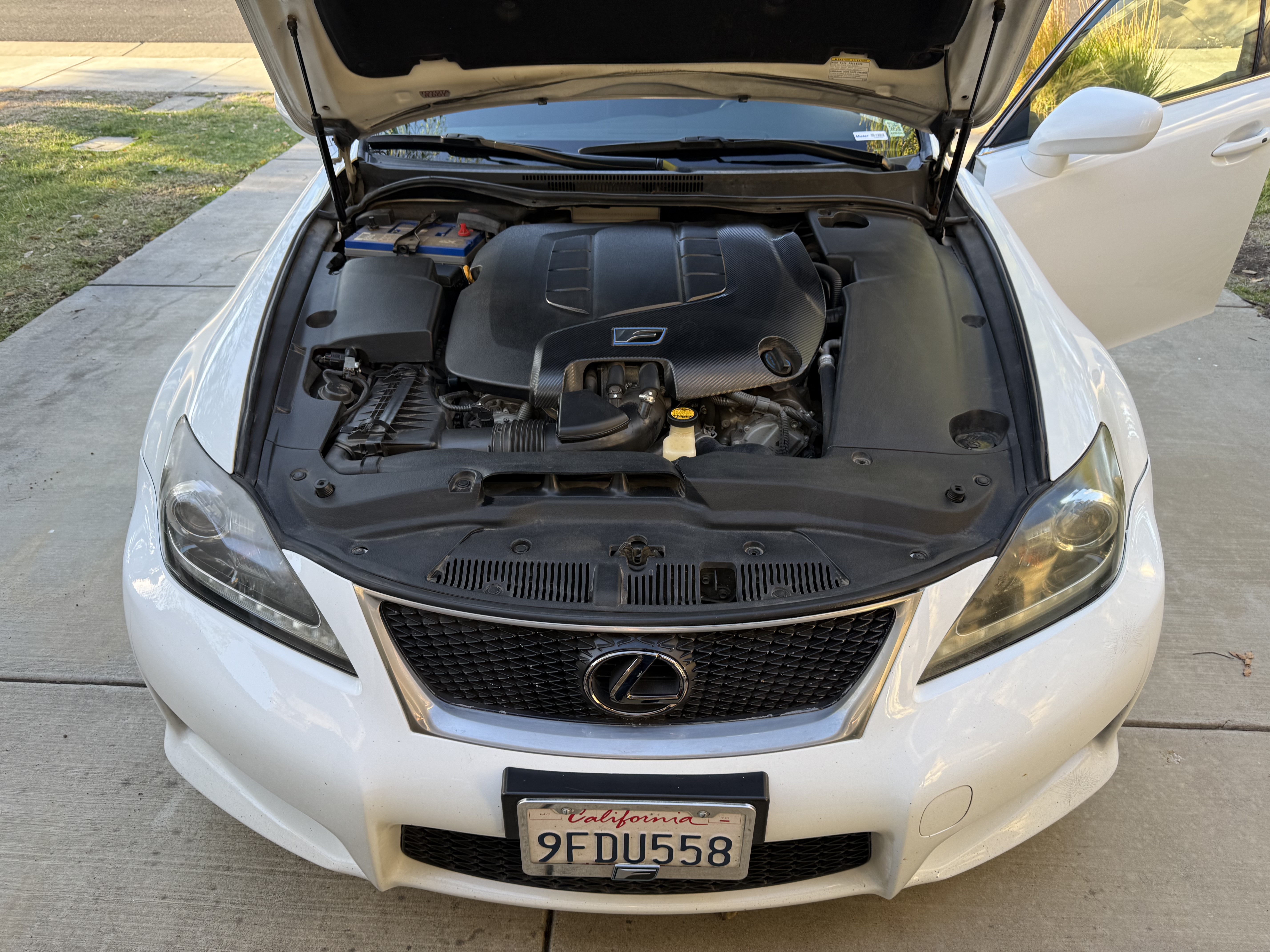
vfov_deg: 56.8
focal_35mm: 24
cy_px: 476
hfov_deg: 71.6
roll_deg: +0.7
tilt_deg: -36.9
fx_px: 881
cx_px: 635
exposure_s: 1/204
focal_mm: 6.76
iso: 64
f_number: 1.78
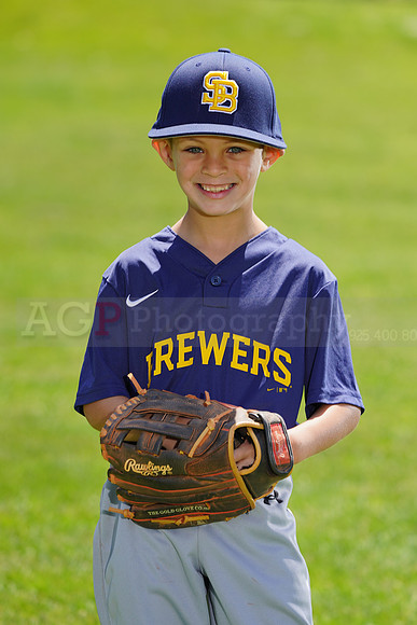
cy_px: 312
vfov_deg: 8.2
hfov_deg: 5.5
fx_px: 4341
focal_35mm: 250
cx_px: 208
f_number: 7.1
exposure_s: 1/250
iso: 100
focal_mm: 250
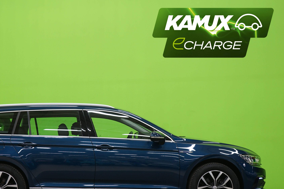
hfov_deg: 32.1
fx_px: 489
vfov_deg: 21.8
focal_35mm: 62
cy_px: 124
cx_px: 96
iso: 400
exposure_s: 1/8
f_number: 5
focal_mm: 45
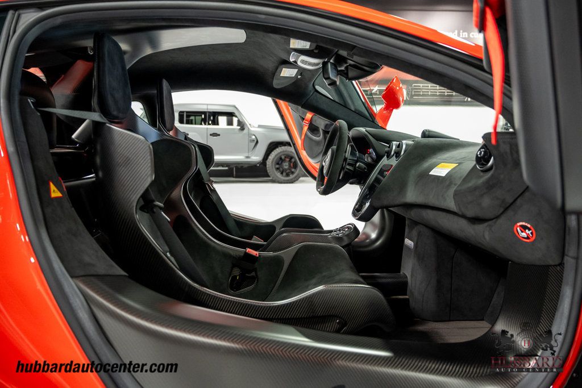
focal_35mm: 26
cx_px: 291
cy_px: 194
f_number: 4
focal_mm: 26
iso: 4000
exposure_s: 1/60
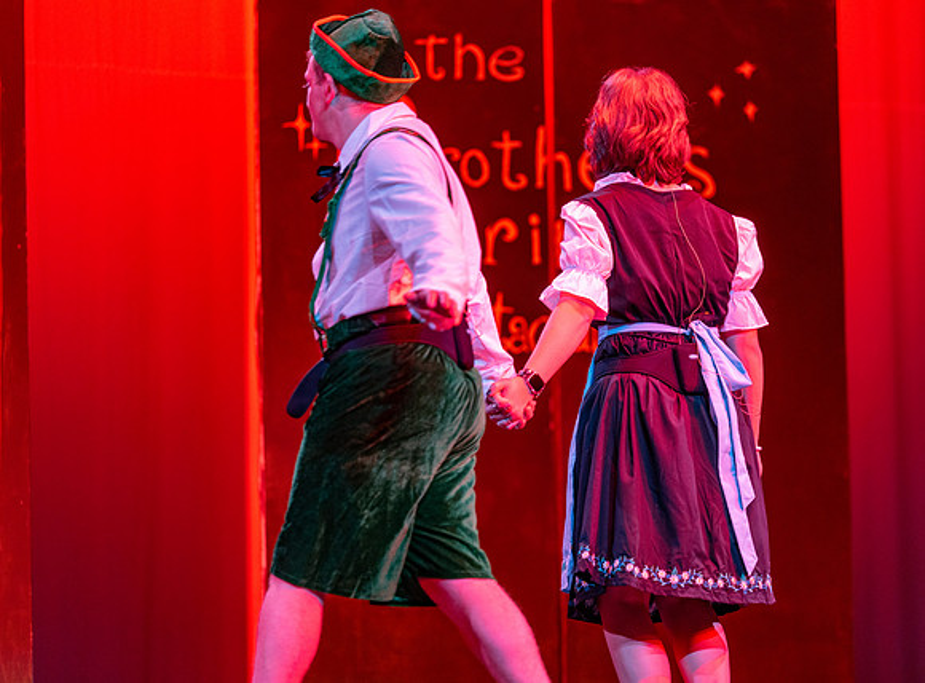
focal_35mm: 179
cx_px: 519
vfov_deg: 8.2
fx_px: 4759
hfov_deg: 11.1
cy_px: 346
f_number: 2.8
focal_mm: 165
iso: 1600
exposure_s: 1/250
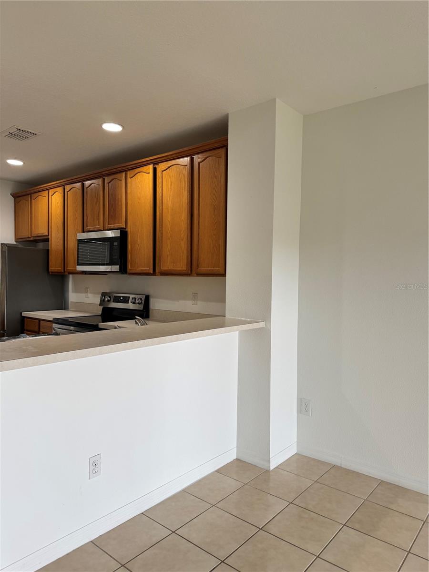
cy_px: 286
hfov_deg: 56.8
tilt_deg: -2.1
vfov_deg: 71.6
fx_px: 397
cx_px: 214
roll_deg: -0.8
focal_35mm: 24
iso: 125
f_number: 1.78
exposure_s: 1/120
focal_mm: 6.76
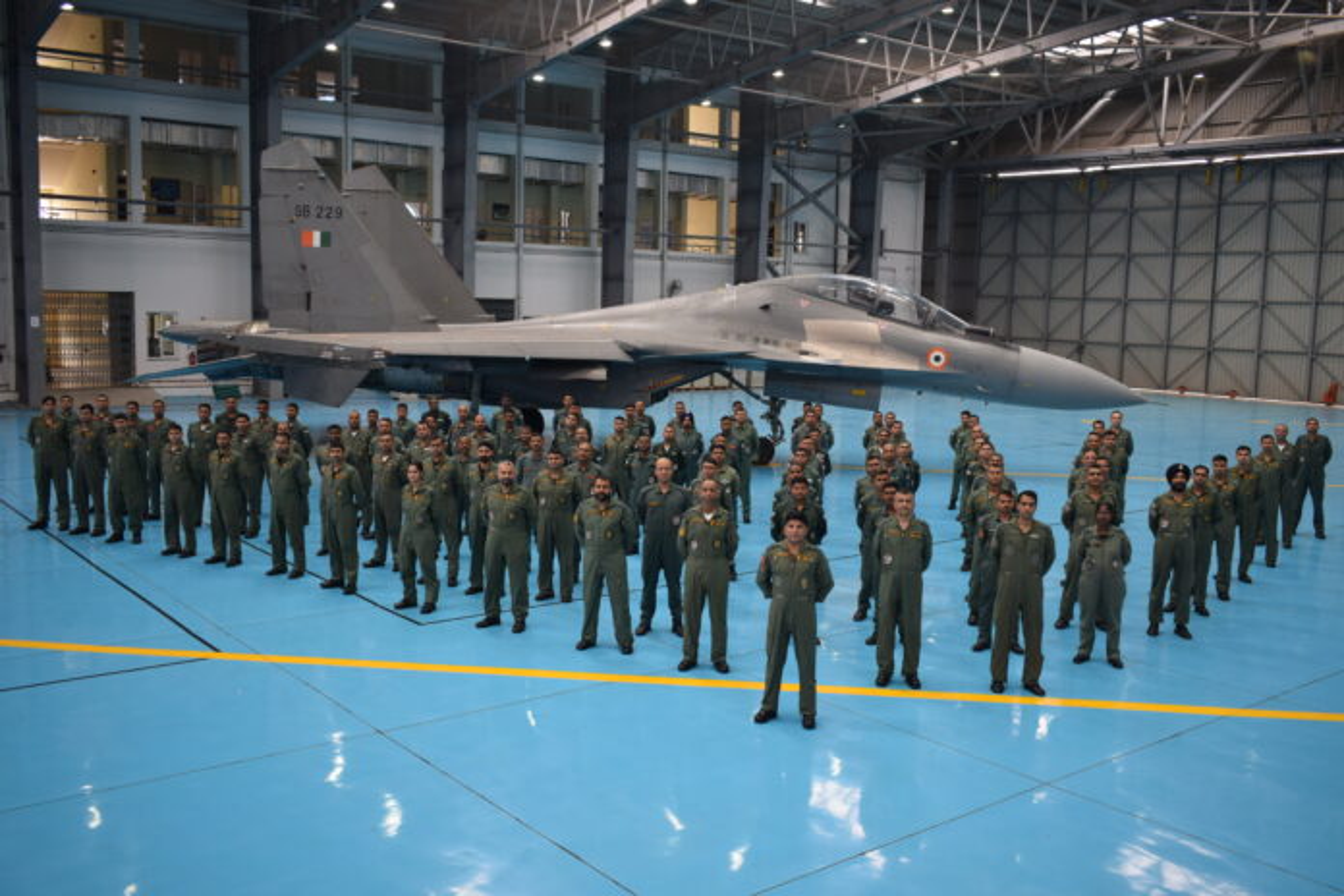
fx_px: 1232
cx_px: 672
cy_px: 448
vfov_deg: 40.0
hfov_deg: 57.2
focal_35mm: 33
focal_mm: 22
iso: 400
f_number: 4.5
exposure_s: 1/80
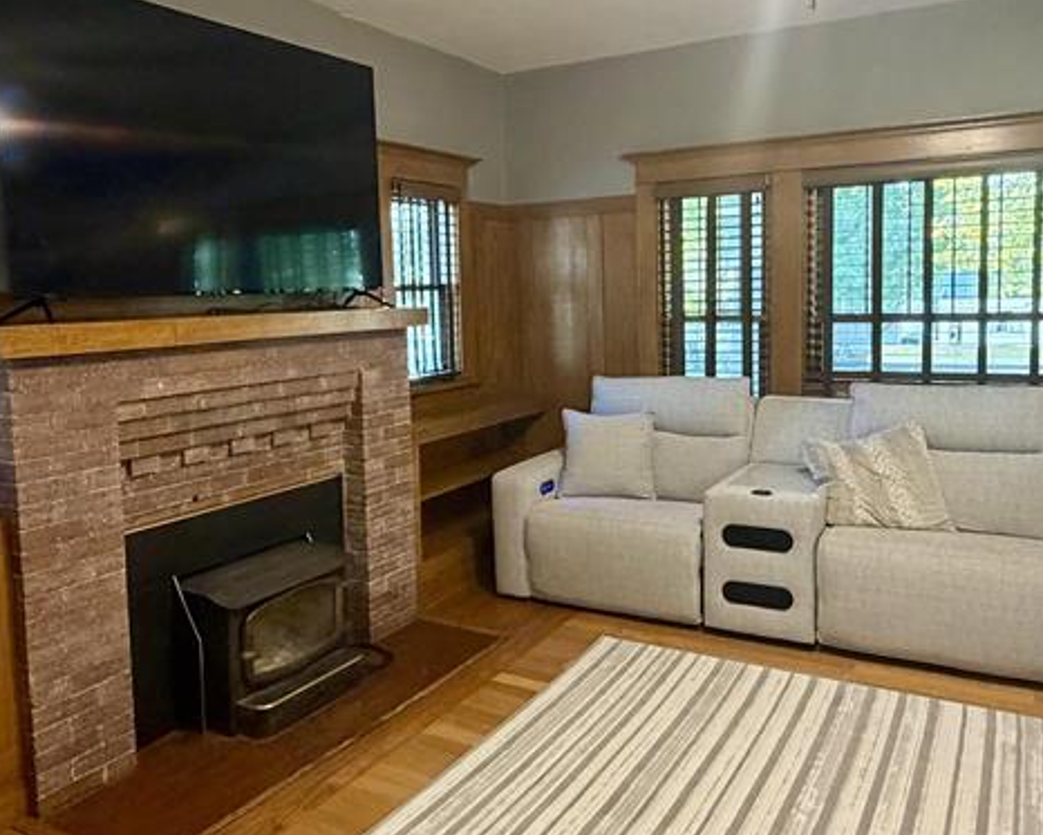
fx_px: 926
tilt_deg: -6.4
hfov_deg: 58.8
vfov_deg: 48.4
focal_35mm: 30
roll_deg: +2.0
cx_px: 515
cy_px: 376
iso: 500
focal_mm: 2.22
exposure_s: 1/60
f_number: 2.2
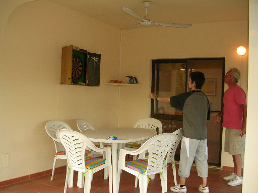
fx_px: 283
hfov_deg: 49.0
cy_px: 96
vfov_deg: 37.7
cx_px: 129
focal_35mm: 38
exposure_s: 1/30
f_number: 2.8
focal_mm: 5.8
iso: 50
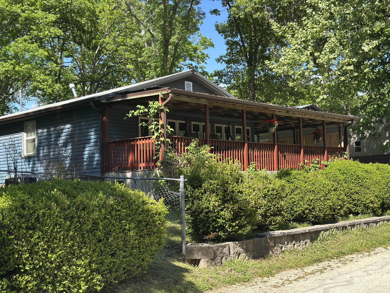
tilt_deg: +5.4
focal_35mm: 48
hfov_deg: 39.7
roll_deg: +2.0
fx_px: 541
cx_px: 195
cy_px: 146
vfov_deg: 30.3
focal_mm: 6.86
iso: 80
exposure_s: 1/1242
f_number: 1.78
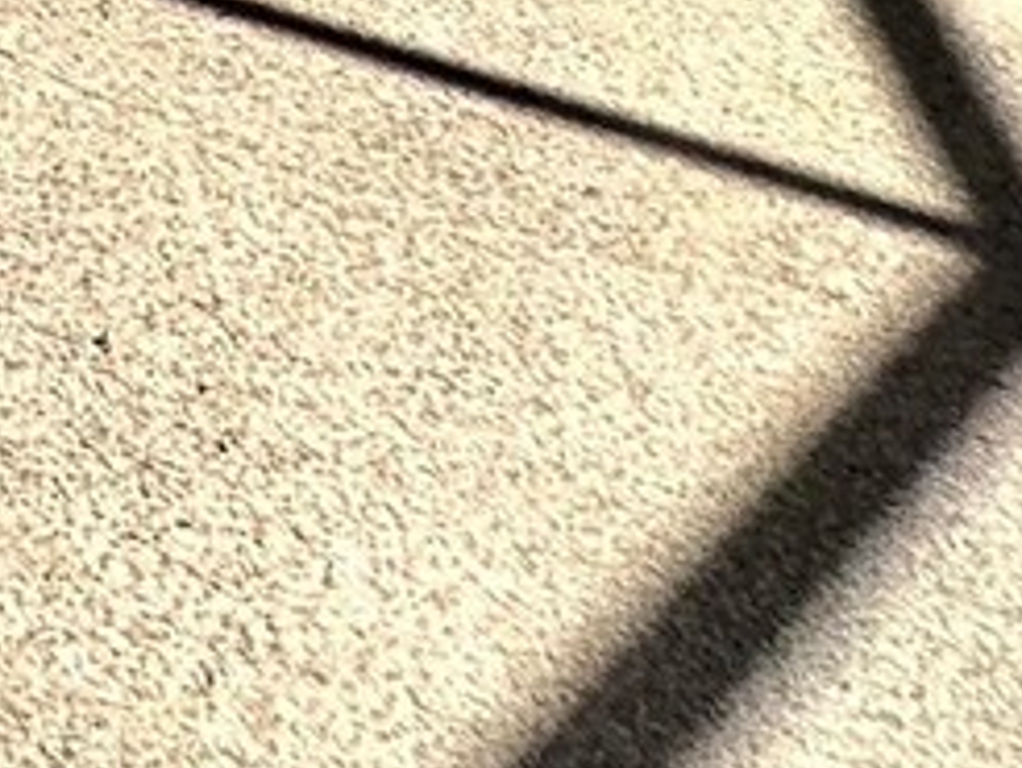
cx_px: -1811
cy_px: -1457
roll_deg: +0.2
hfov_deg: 12.5
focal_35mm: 91
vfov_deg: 11.2
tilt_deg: +1.1
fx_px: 2689
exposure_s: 1/433
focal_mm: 2.22
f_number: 2.2
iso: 40
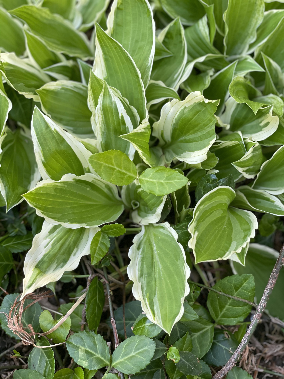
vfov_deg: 36.8
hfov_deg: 28.0
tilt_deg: -62.0
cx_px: 142
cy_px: 190
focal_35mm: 52
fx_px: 569
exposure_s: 1/122
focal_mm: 6
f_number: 2
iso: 50
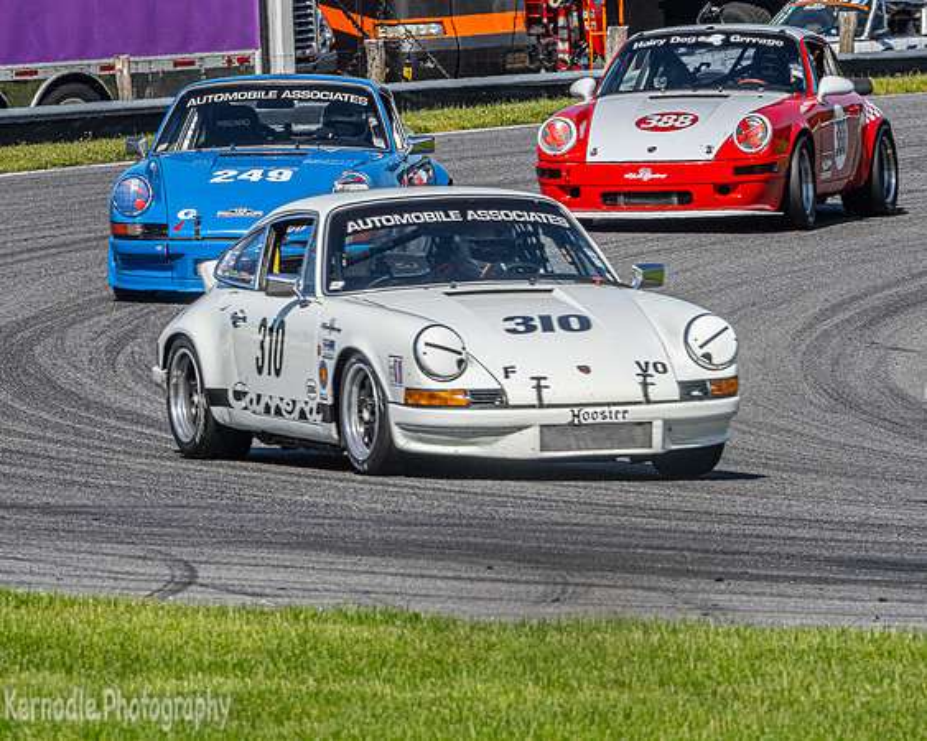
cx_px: 380
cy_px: 331
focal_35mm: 693
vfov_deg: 2.2
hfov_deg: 2.8
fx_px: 19001
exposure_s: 1/640
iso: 400
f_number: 13
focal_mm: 300
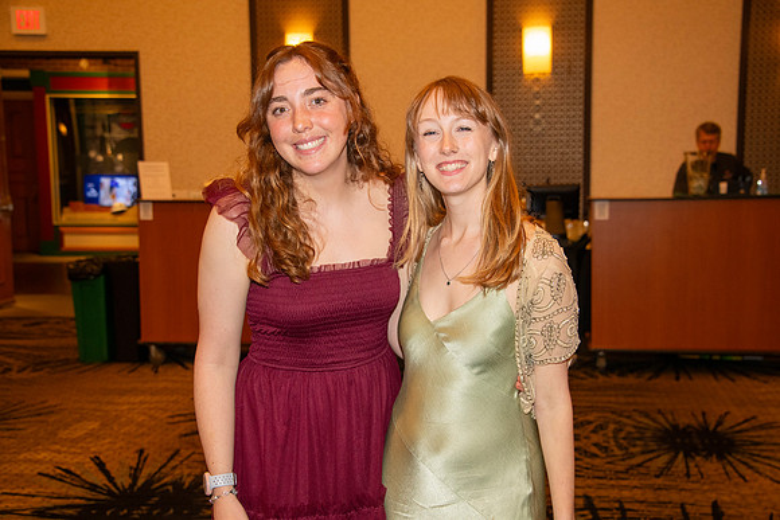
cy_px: 260
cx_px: 390
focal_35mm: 56
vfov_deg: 24.2
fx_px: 1214
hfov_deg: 35.6
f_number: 5.6
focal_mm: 56
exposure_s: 1/60
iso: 2000
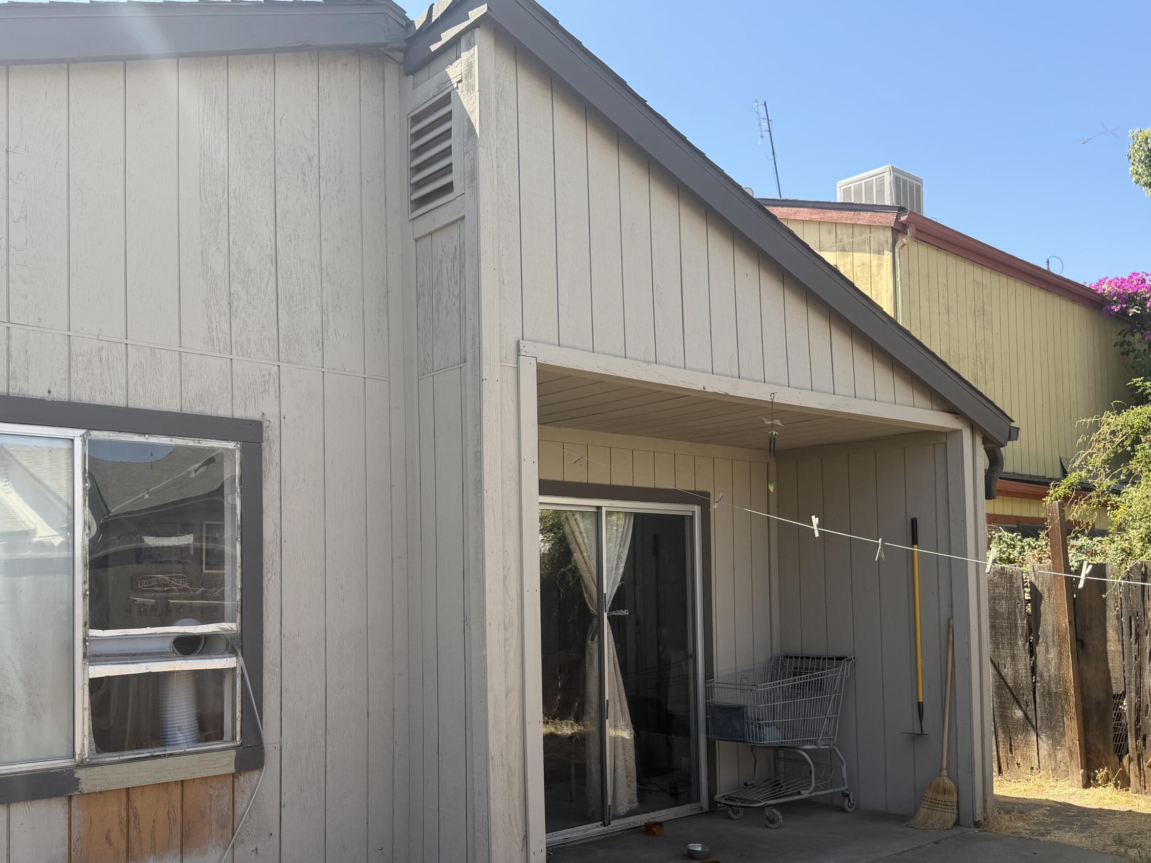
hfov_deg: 56.8
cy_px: 544
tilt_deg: +1.9
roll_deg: +1.4
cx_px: 533
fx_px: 1064
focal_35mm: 32
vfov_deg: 43.8
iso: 80
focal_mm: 6.76
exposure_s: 1/1385
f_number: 1.78
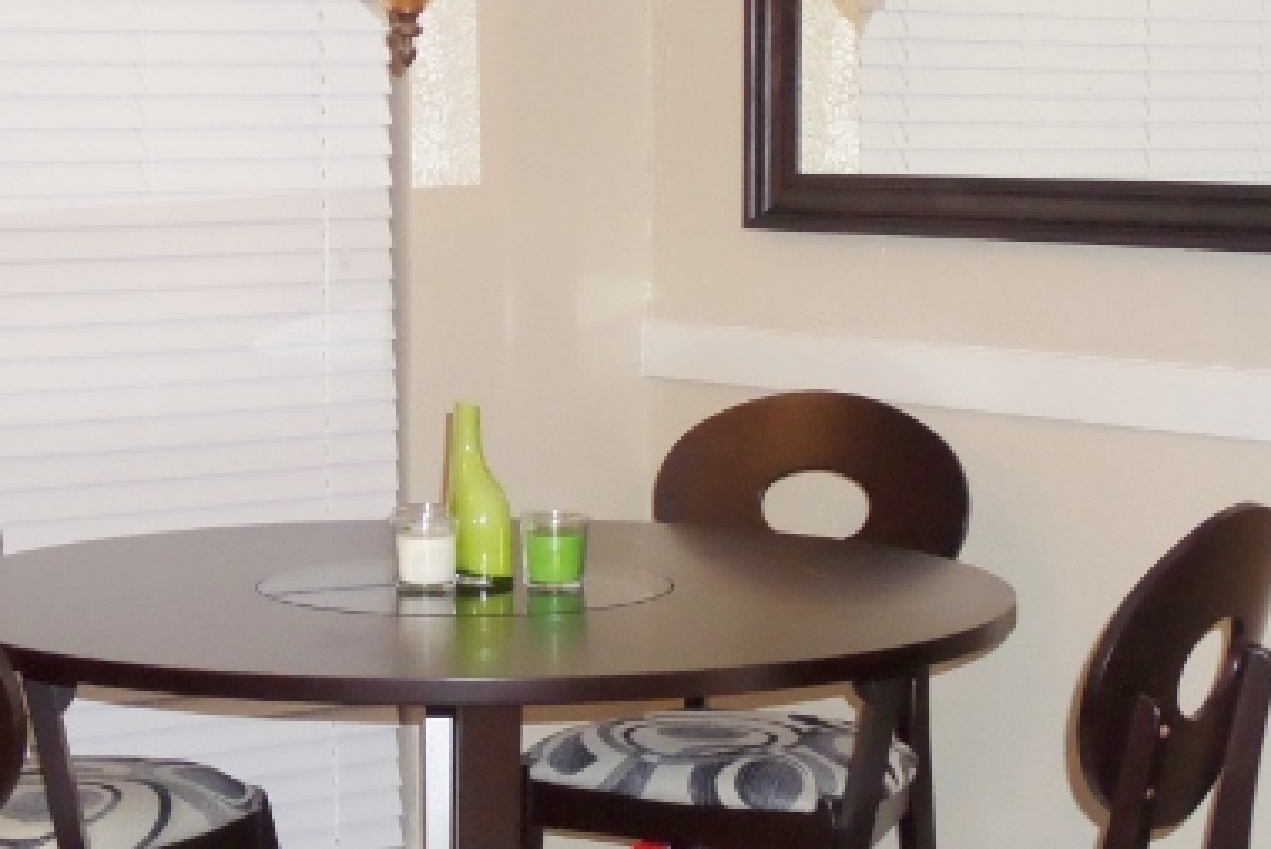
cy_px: 470
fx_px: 3284
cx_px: 429
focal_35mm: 93
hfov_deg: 21.8
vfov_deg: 14.7
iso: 400
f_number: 3.8
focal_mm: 8.7
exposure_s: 1/45
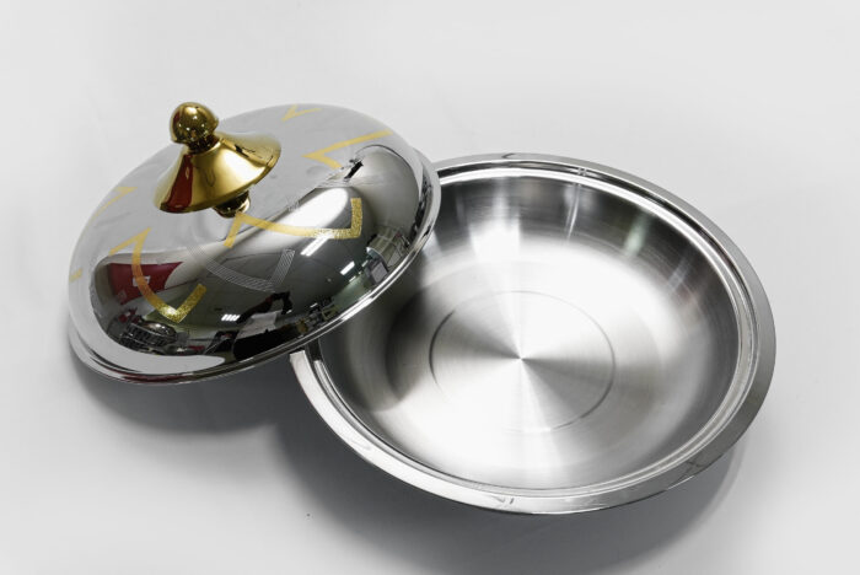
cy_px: 288
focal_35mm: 49
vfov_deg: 27.6
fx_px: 1171
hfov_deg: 40.3
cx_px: 430
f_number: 13
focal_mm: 49
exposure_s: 1/100
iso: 3200
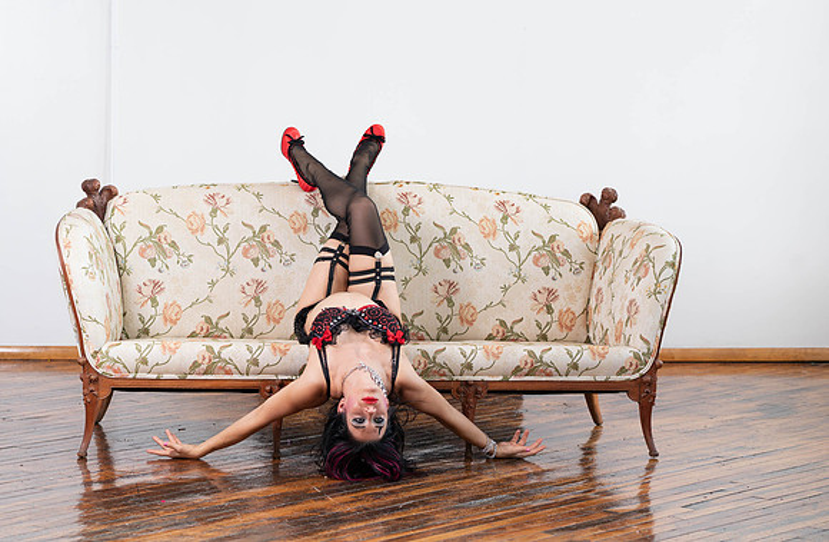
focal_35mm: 105
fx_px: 2410
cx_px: 414
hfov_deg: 19.5
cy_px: 284
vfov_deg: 12.8
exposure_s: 1/30
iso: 320
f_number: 6.3
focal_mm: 100
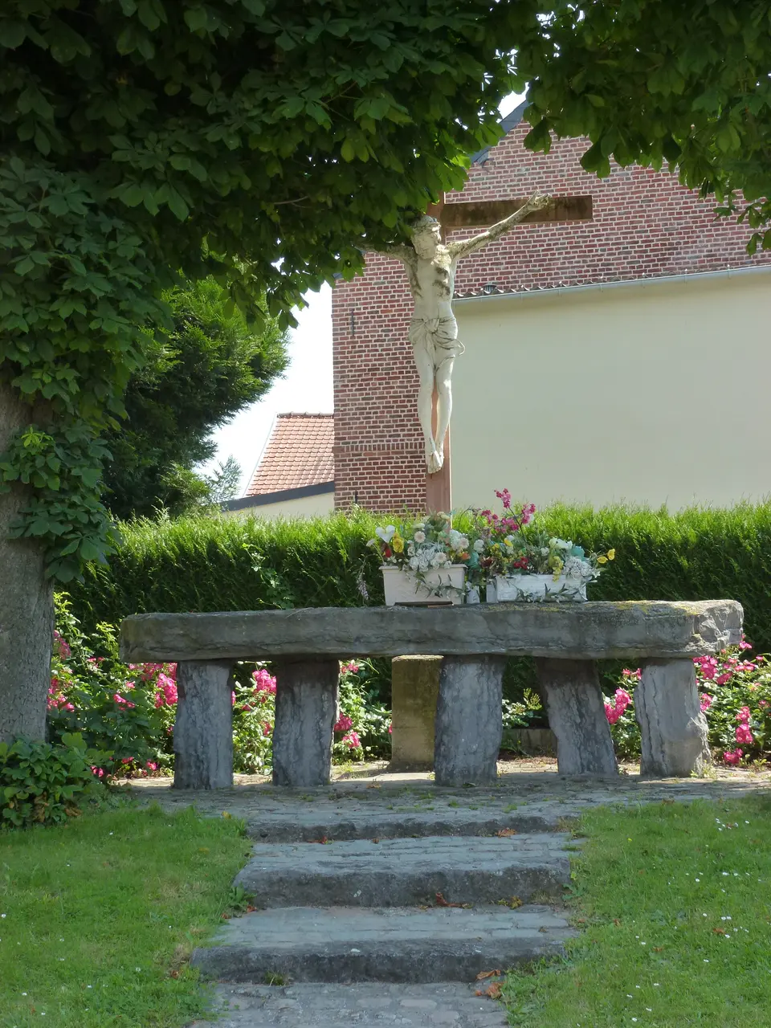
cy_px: 514
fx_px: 1455
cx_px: 386
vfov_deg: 38.9
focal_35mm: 49
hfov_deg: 29.7
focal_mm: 8.7
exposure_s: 1/320
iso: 160
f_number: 4.1
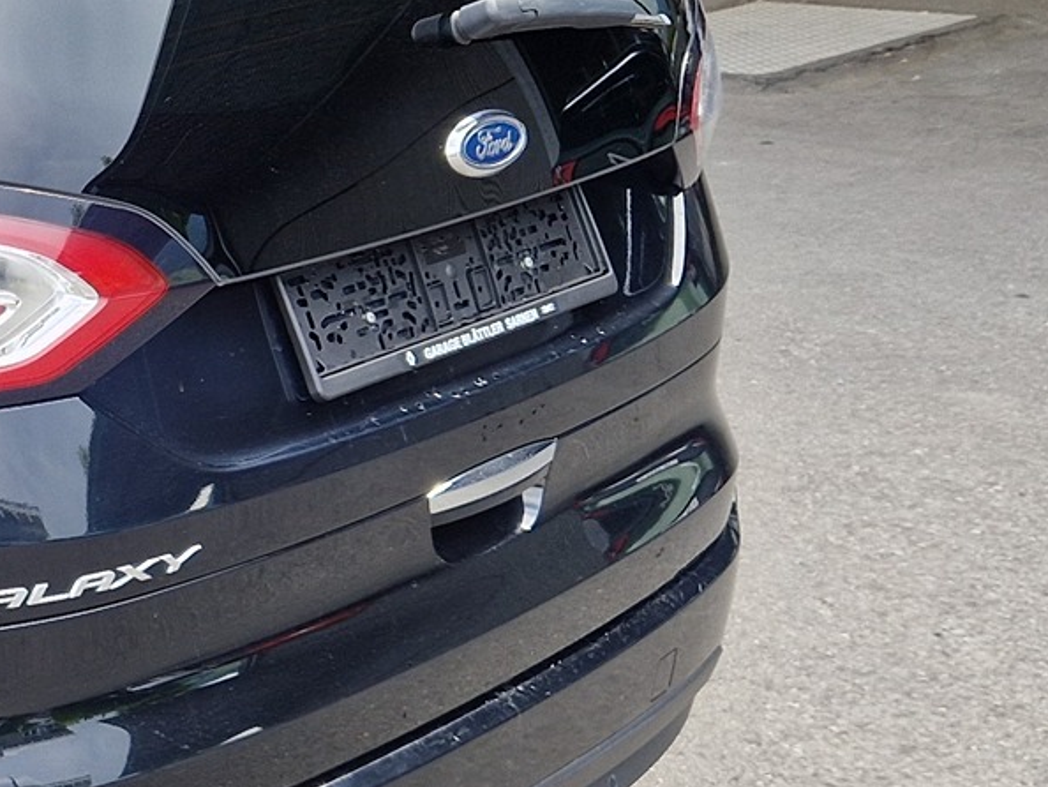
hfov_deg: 22.1
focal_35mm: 78
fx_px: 2362
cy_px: 427
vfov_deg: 18.9
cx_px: -358
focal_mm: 5.4
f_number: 1.8
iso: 50
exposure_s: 1/180
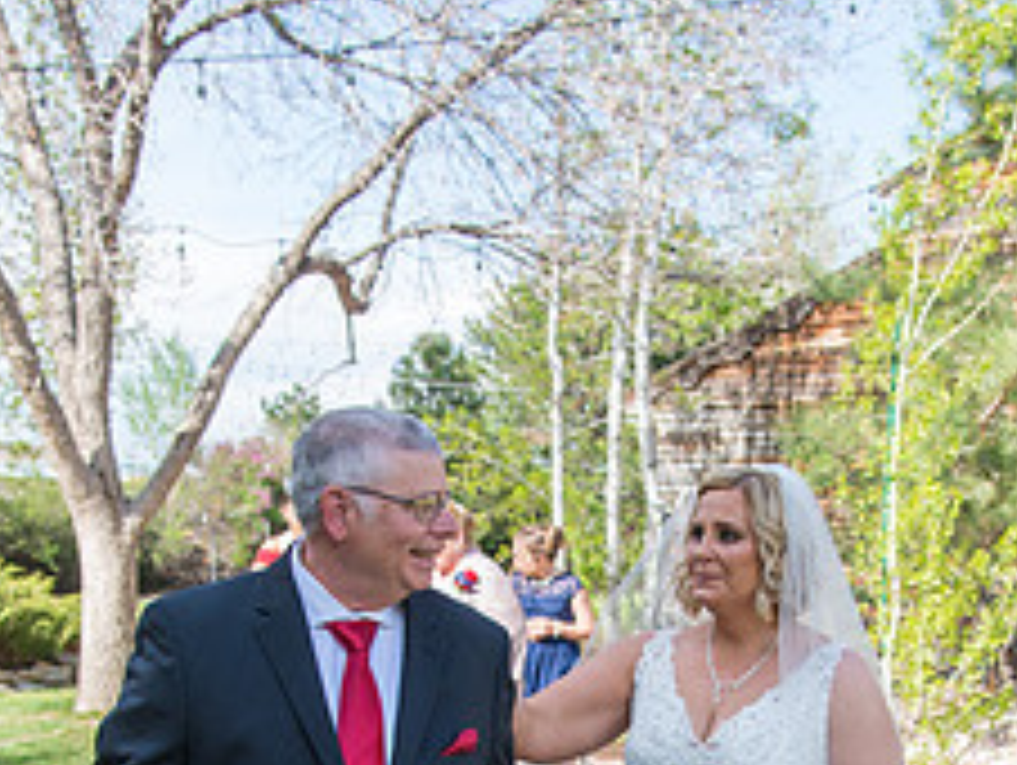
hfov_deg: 28.1
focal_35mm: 69
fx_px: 2029
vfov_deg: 20.3
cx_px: 572
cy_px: 848
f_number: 5
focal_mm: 28
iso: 200
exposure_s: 1/400
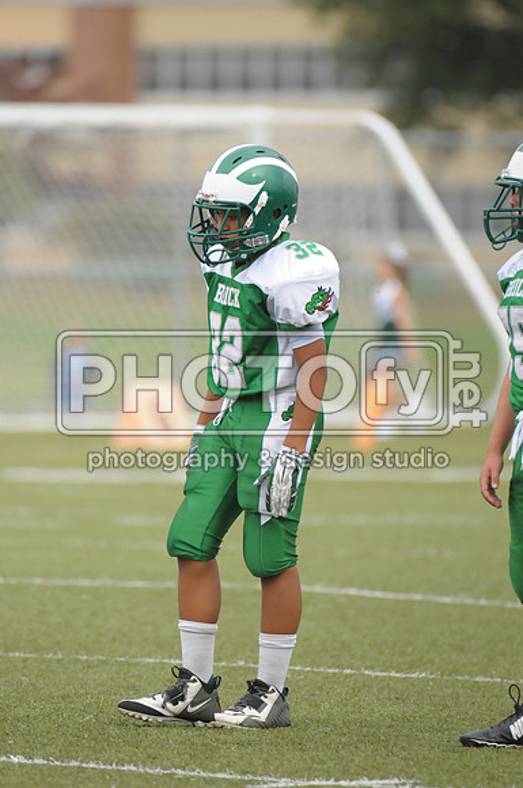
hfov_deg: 2.8
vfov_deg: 4.2
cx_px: 262
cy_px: 394
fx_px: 10818
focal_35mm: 495
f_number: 4
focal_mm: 330
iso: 1600
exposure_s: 1/4000
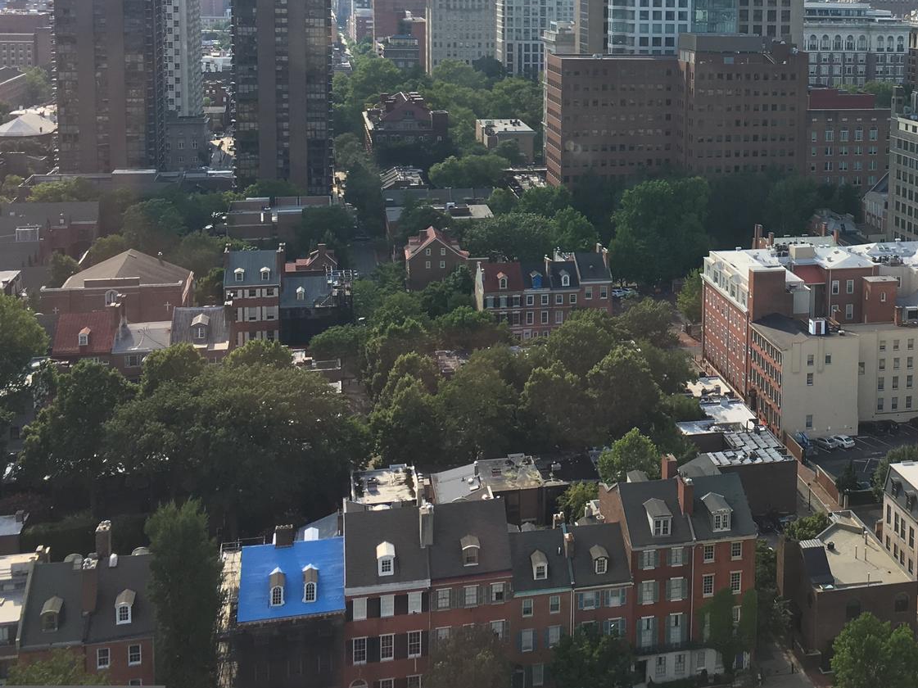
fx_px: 1405
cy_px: 124
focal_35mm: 53
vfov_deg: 26.9
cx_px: 799
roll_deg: -1.4
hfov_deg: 34.5
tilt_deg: -5.5
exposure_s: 1/668
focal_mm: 4.15
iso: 25
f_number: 2.2
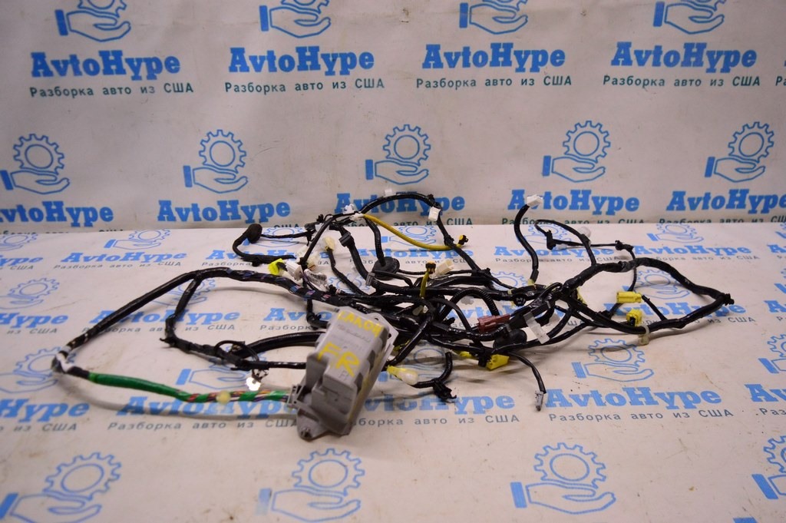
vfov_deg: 43.5
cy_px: 262
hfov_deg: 62.0
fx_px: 654
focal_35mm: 30
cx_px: 393
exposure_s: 1/400
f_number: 4
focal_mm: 20
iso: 1600
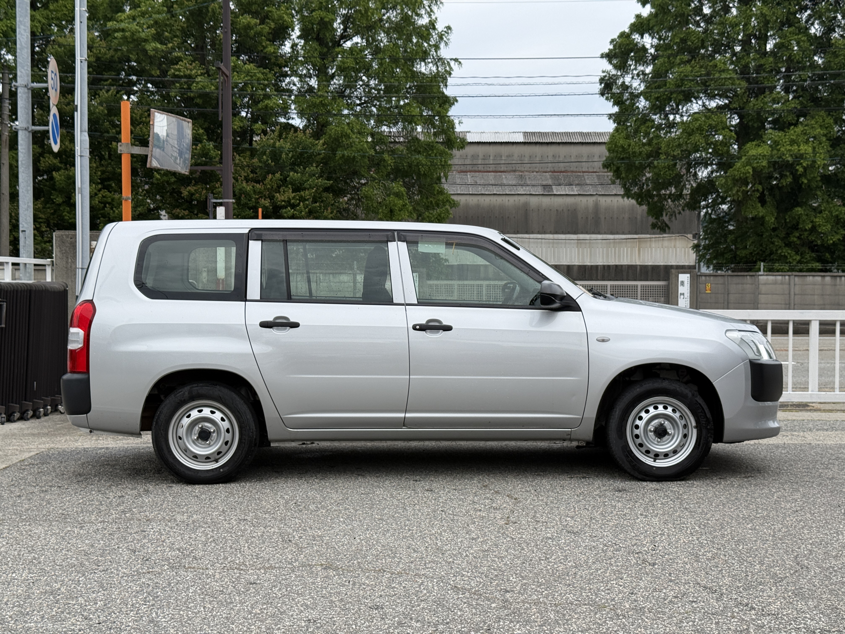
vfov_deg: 30.3
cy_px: 317
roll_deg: -0.3
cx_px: 422
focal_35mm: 48
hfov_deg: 39.7
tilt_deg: -1.3
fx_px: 1172
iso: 64
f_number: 1.78
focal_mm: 6.76
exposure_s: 1/2865
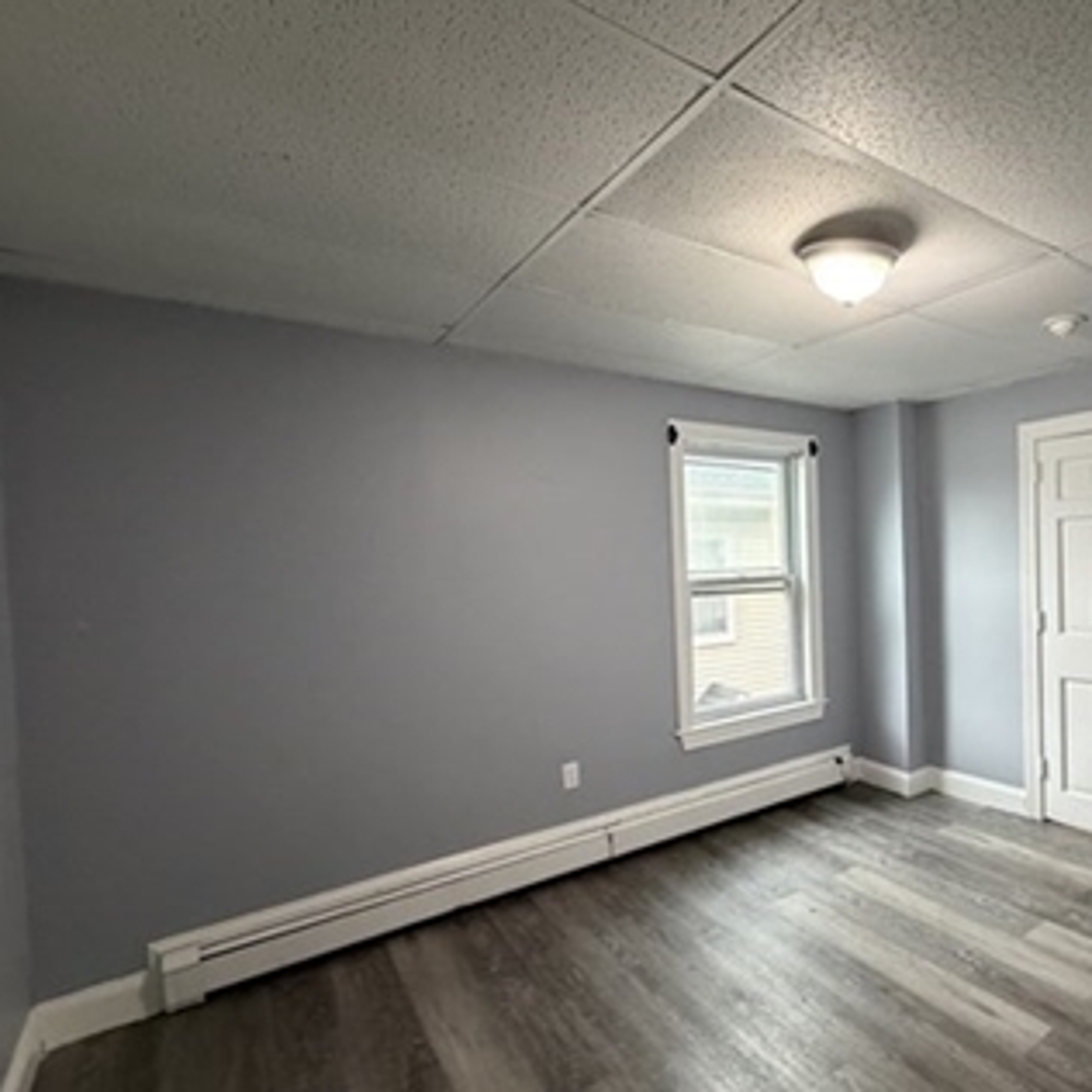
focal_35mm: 20
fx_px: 714
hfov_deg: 70.0
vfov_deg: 74.8
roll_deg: +1.3
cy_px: 579
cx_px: 814
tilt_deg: -1.0
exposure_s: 1/60
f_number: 2.2
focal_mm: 2.22
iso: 400
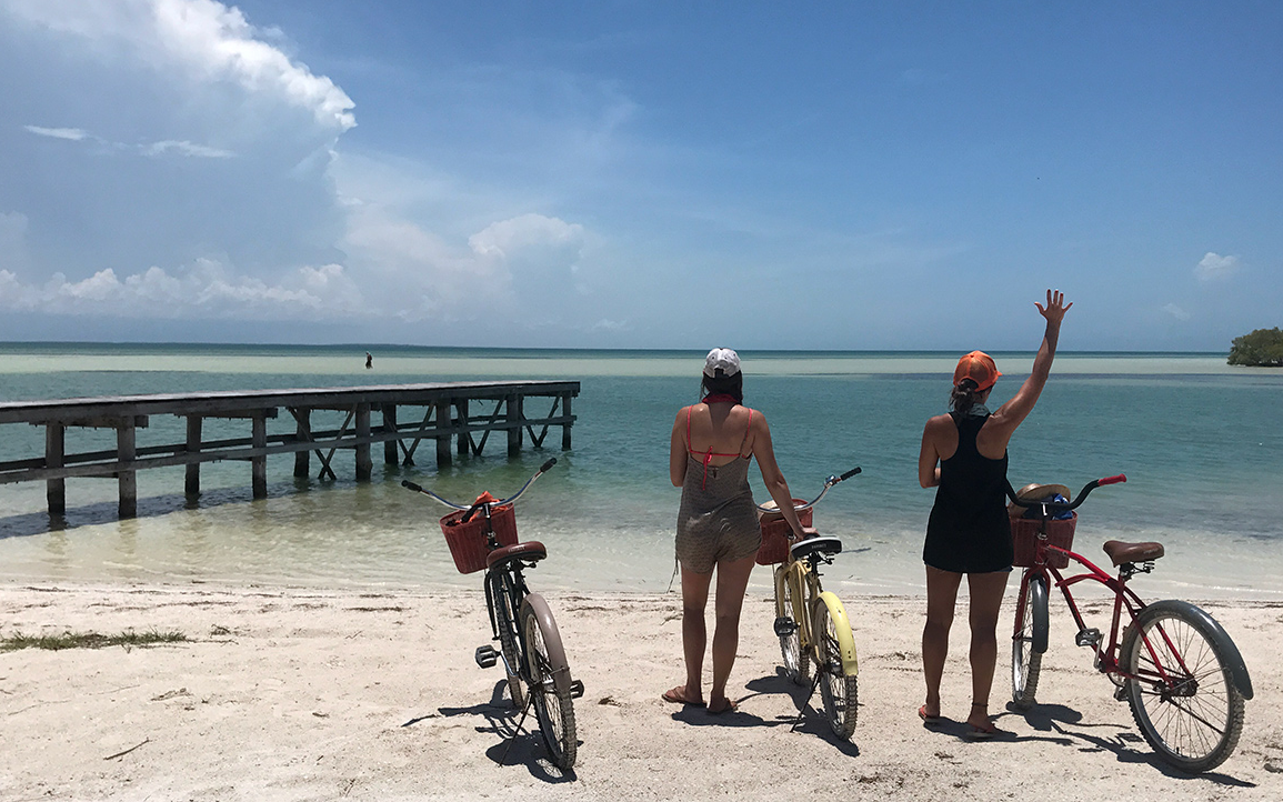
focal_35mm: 37
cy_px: 455
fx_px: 1294
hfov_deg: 52.7
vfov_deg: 34.4
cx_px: 689
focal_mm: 3.99
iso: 20
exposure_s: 1/7407
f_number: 1.8
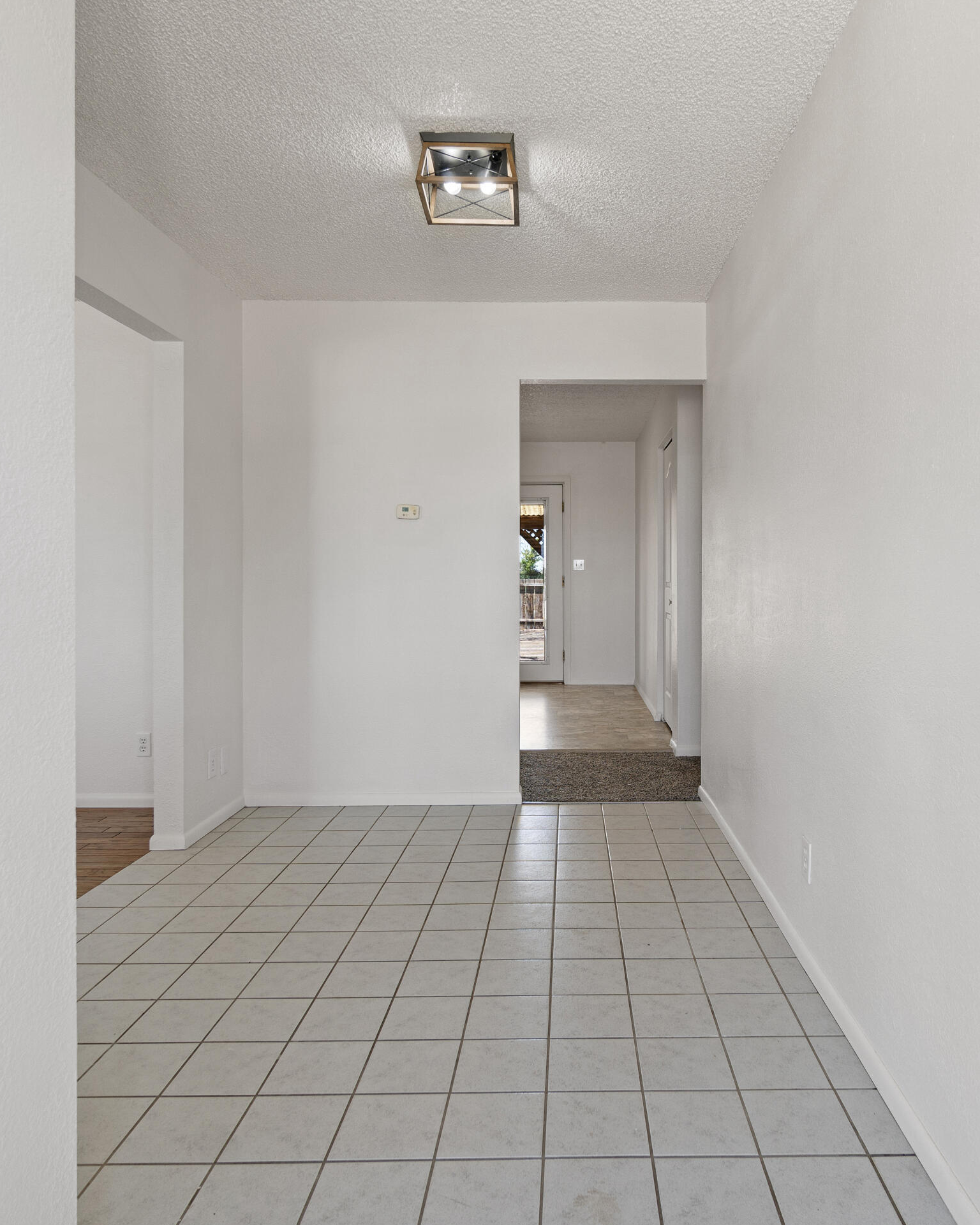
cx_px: 590
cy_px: 595
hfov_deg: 62.5
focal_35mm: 22
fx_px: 798
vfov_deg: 75.0
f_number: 6.3
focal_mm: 10
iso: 100
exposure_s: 1/2.5
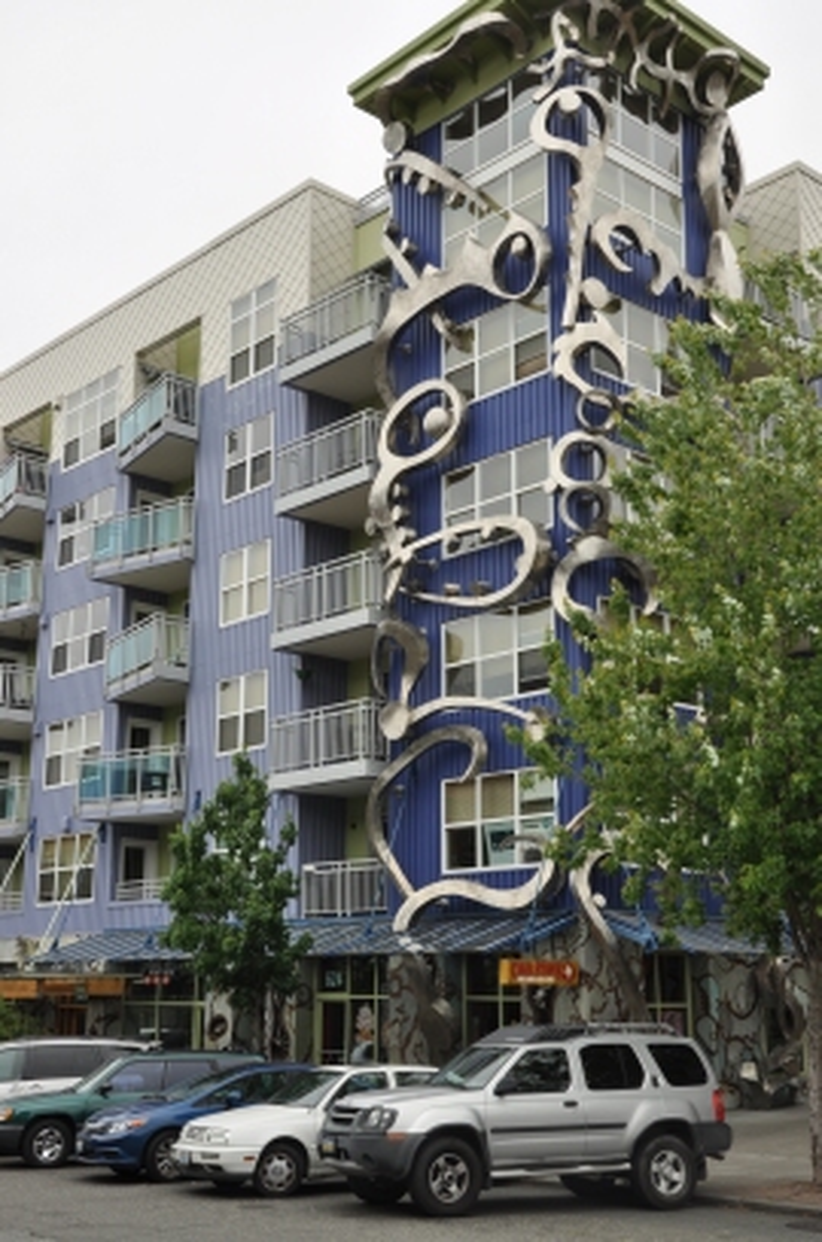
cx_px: 411
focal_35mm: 42
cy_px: 621
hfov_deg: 31.7
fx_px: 1446
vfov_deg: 46.5
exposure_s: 1/125
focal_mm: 28
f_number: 11
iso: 200
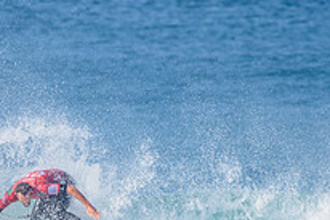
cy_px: 264
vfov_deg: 1.0
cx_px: 74
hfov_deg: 1.5
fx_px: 12924
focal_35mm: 1411
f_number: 5.6
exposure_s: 1/1600
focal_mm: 500
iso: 160
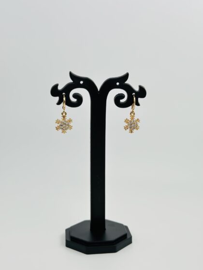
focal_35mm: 48
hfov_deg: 30.3
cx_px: 102
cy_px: 135
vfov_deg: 39.7
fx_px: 375
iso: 80
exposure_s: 1/1242
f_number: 1.78
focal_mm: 6.86
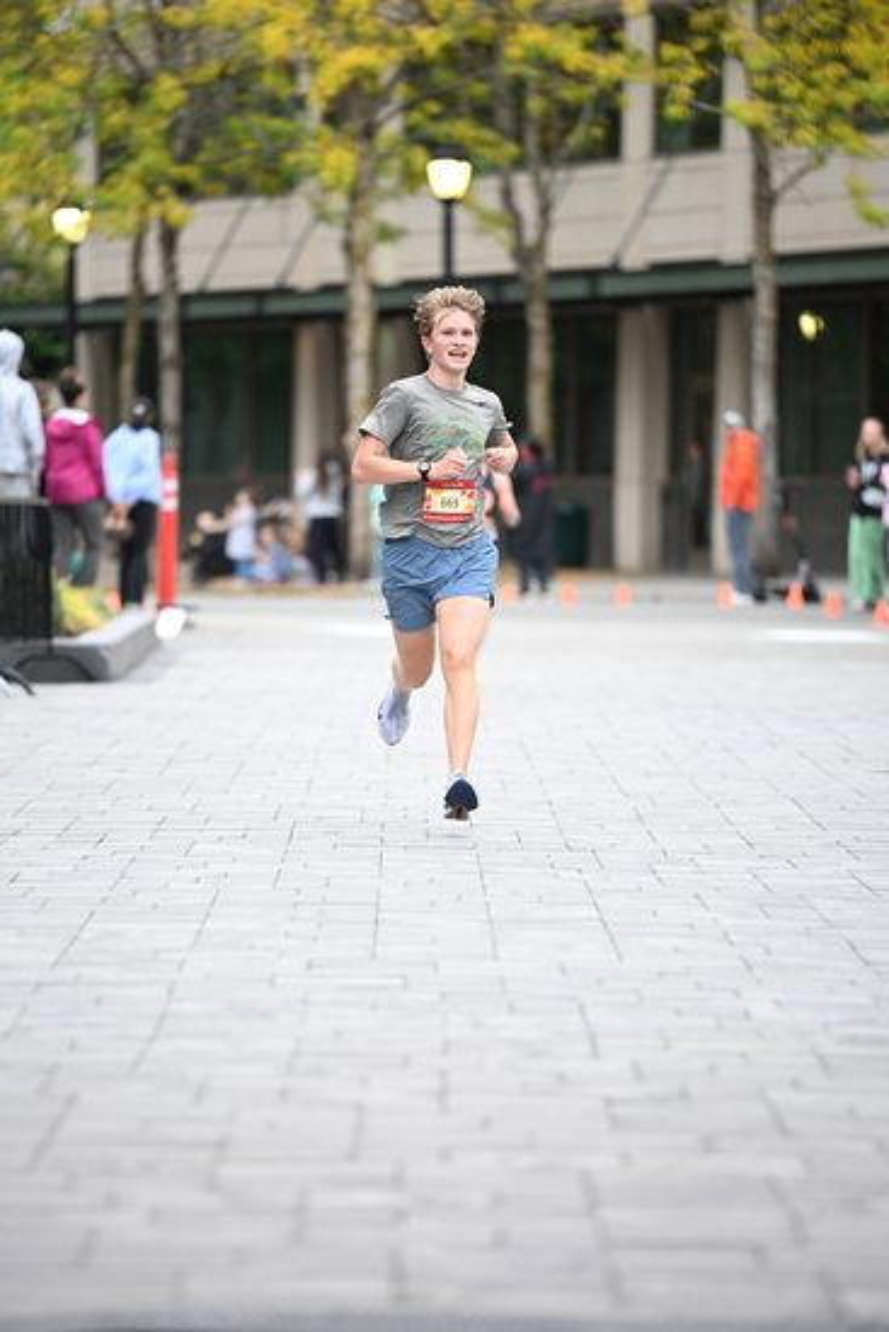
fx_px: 7403
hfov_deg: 6.9
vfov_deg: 10.3
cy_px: 666
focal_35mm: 200
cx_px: 444
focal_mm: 200
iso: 1600
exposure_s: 1/800
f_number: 2.8
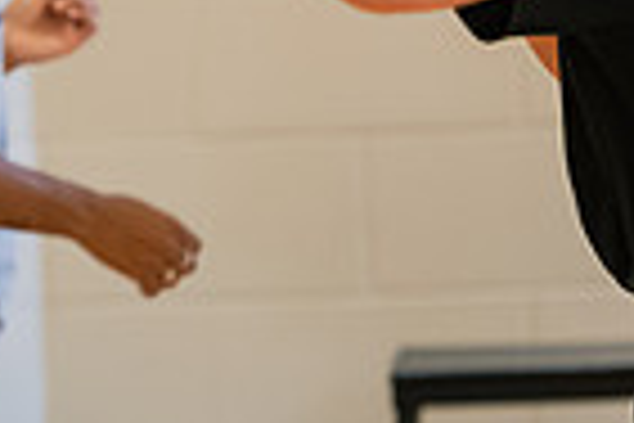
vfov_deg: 2.7
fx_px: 9087
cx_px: 45
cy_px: -83
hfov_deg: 4.0
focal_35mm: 516
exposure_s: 1/200
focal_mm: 125
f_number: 3.2
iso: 1250
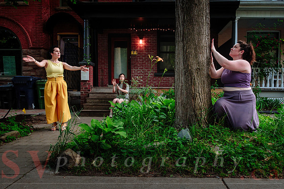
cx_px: 154
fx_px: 223
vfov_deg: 46.0
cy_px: 102
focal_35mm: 28
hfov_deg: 64.9
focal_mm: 17
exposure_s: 1/500
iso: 500
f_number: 1.8
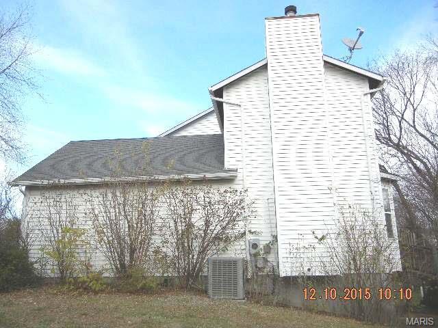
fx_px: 380
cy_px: 164
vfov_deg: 46.8
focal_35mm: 30
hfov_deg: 60.0
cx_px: 219
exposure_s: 1/708
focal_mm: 5.4
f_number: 3.5
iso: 160
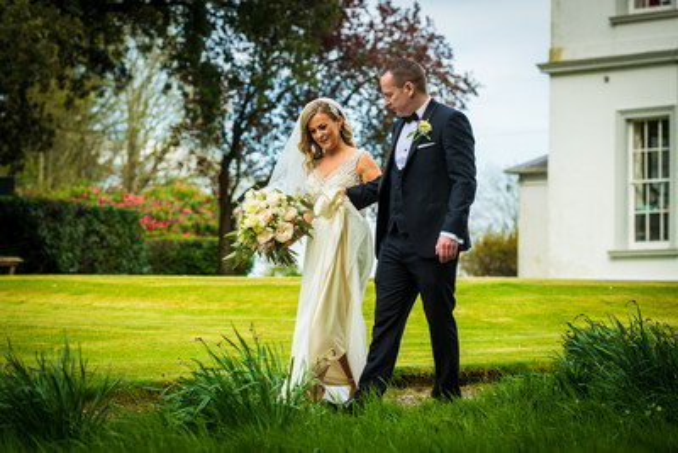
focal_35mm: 126
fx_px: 2374
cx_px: 302
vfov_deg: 10.9
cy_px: 248
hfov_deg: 16.2
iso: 160
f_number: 4.5
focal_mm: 112
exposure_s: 1/500
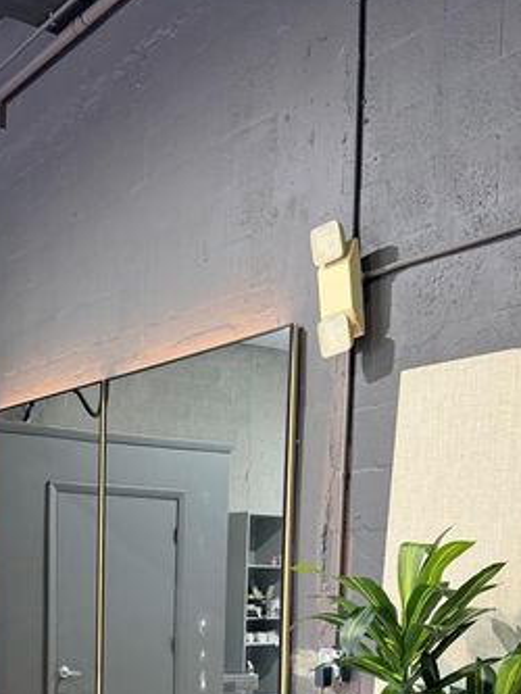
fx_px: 963
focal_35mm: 48
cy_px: 635
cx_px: 131
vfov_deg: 36.9
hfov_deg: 29.8
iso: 200
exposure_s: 1/120
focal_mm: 6.76
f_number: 1.78
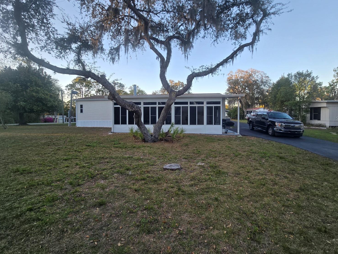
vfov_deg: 85.5
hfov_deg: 102.0
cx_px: 176
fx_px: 137
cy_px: 118
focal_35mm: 14
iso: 50
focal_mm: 2.2
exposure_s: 1/257
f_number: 2.2
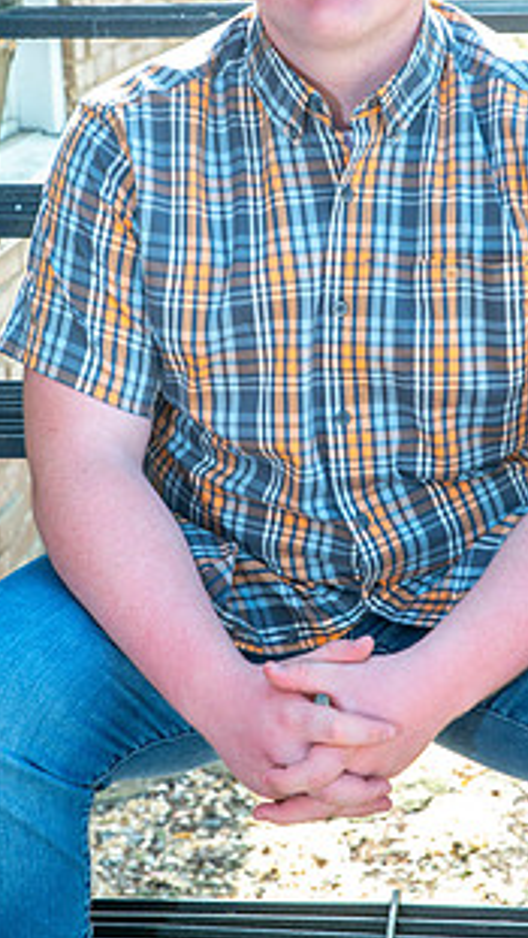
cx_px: 308
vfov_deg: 23.3
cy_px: 317
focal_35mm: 91
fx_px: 2264
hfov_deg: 13.3
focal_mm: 60
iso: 320
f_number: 7.1
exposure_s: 1/125
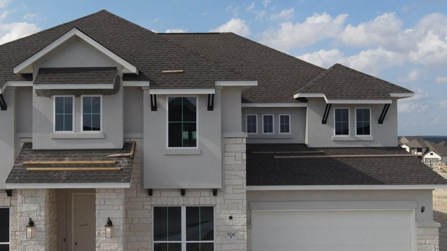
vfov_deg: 30.4
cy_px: 131
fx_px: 462
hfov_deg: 51.3
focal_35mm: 39
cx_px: 183
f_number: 2.8
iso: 100
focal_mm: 4.5
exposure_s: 1/800
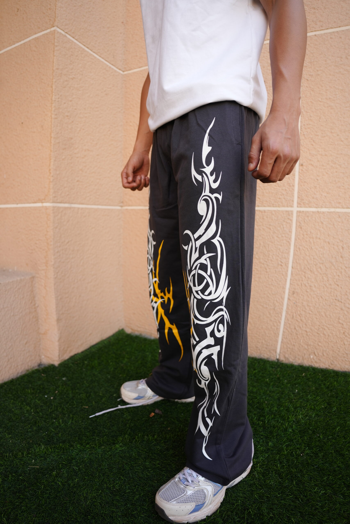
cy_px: 262
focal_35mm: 20
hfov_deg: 61.9
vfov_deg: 84.0
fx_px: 292
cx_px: 175
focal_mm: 20
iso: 200
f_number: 2.8
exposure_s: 1/400
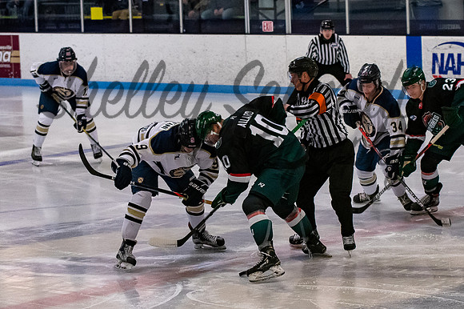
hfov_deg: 13.2
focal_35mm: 156
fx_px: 2006
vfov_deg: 8.8
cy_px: 131
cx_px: 255
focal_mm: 70
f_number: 3.5
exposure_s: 1/1000
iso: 2500
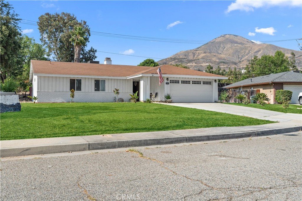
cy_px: 100
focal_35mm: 35
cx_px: 151
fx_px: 294
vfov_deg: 37.9
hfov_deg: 54.4
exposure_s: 1/1250
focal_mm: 35
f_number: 8
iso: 800
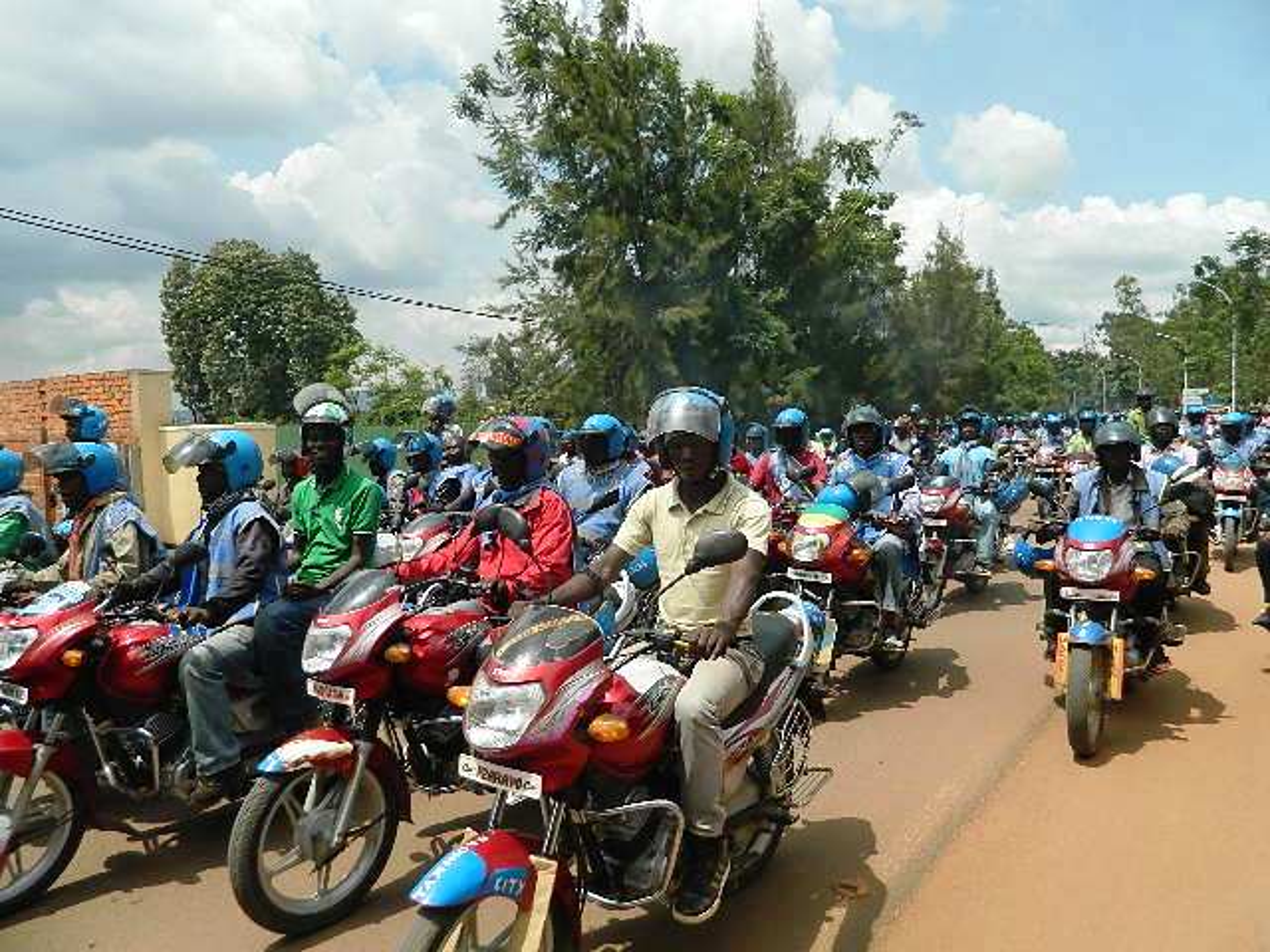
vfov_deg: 54.9
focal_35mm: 25
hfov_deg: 69.4
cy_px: 476
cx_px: 635
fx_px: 917
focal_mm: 4.5
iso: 80
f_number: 8.7
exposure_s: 1/250
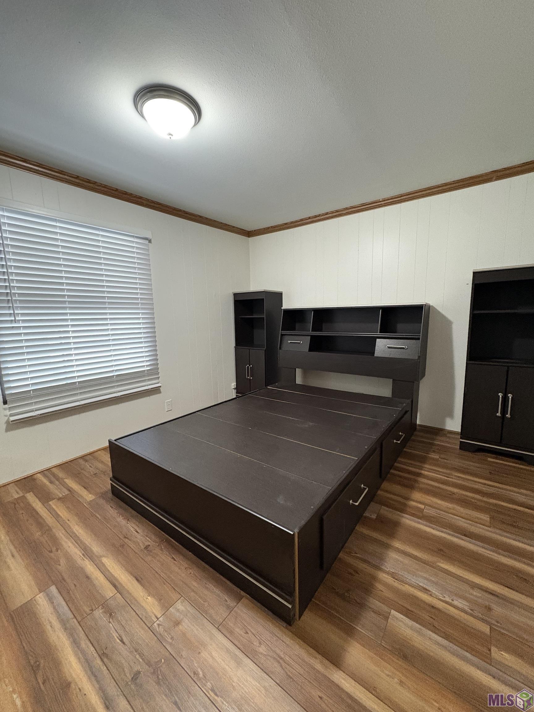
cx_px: 267
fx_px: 288
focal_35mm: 14
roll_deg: +1.0
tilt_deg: -7.8
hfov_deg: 85.7
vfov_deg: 102.1
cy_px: 356
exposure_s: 1/60
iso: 640
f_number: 2.2
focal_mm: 2.22
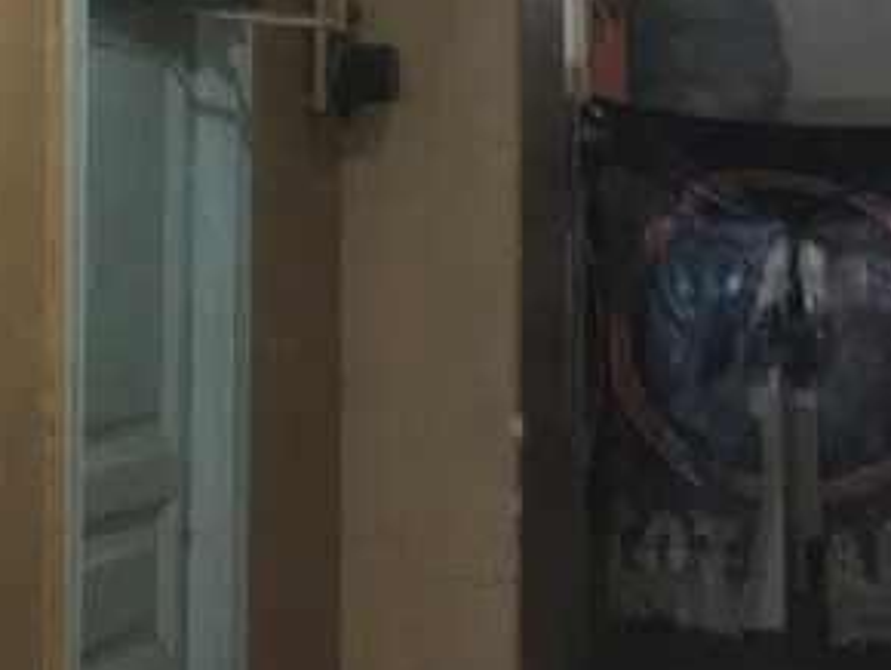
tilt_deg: +3.2
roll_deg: -0.2
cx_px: 326
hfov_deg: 20.4
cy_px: 92
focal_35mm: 96
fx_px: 2473
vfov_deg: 15.3
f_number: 2.2
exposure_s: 1/17
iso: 125
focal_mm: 4.15
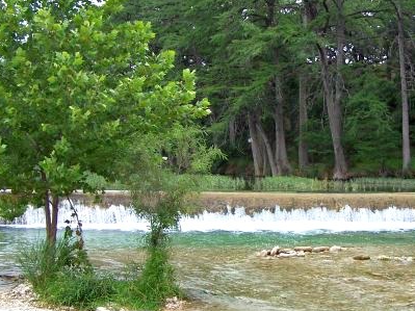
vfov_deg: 24.0
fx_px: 731
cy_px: 131
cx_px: 279
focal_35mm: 61
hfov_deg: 31.4
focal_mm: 6.3
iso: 80
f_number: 2.8
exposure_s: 1/125
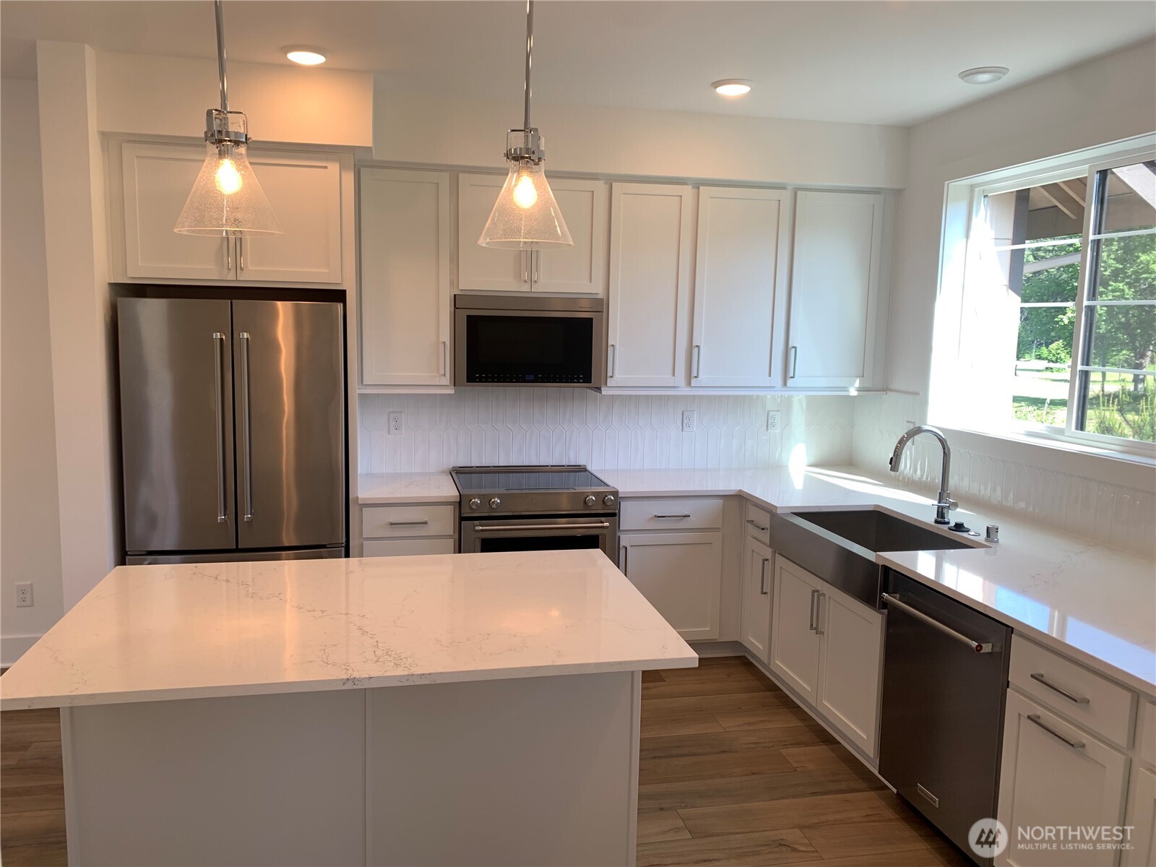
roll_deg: -1.2
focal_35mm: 26
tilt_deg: -9.1
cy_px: 434
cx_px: 578
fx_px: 868
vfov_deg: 53.1
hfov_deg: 67.3
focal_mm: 4.25
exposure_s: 1/120
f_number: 1.8
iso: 25
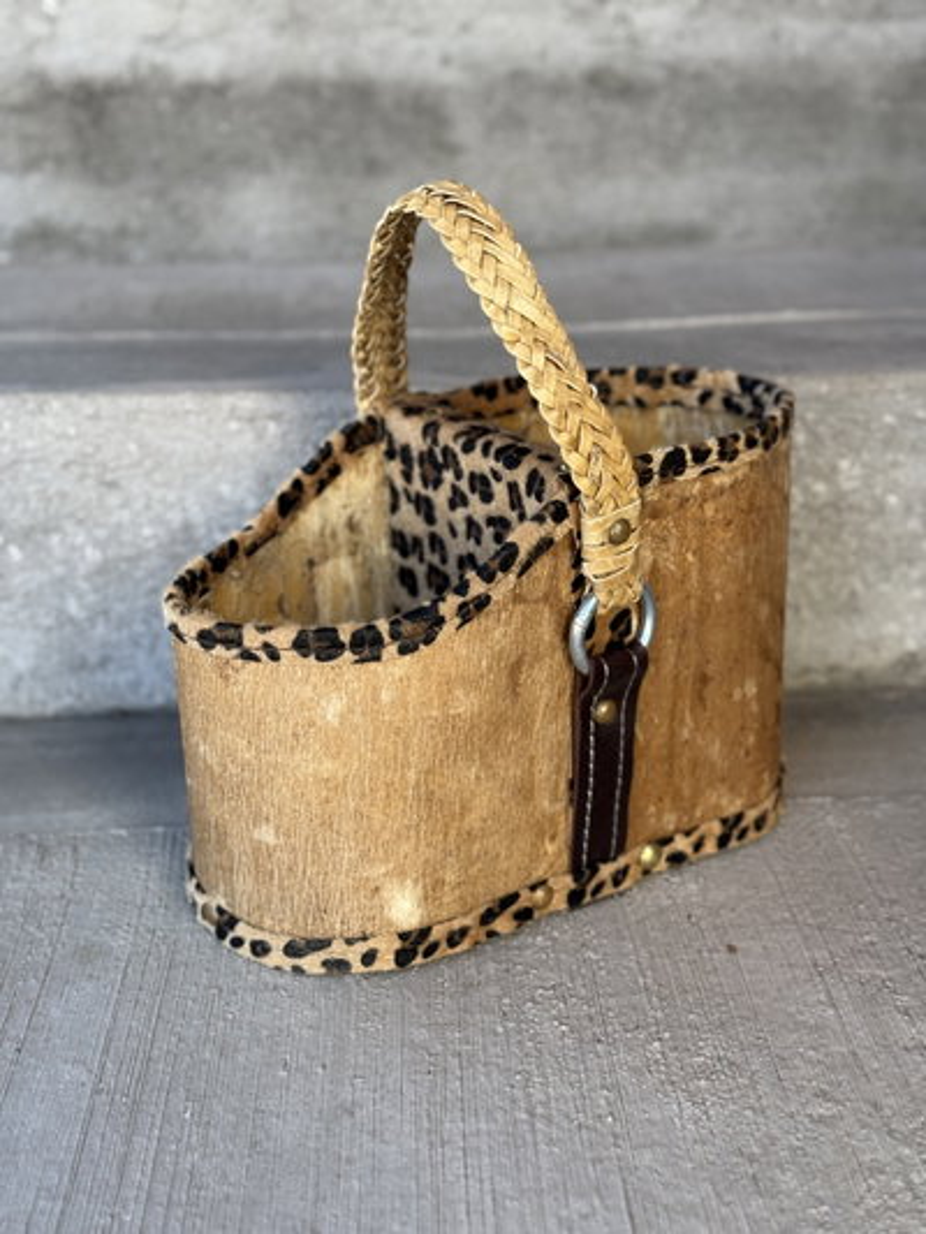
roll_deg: +0.0
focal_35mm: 48
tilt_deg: -22.2
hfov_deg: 30.3
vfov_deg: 39.6
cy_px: 617
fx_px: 1711
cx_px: 463
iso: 64
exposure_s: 1/248
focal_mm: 6.76
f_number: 1.78
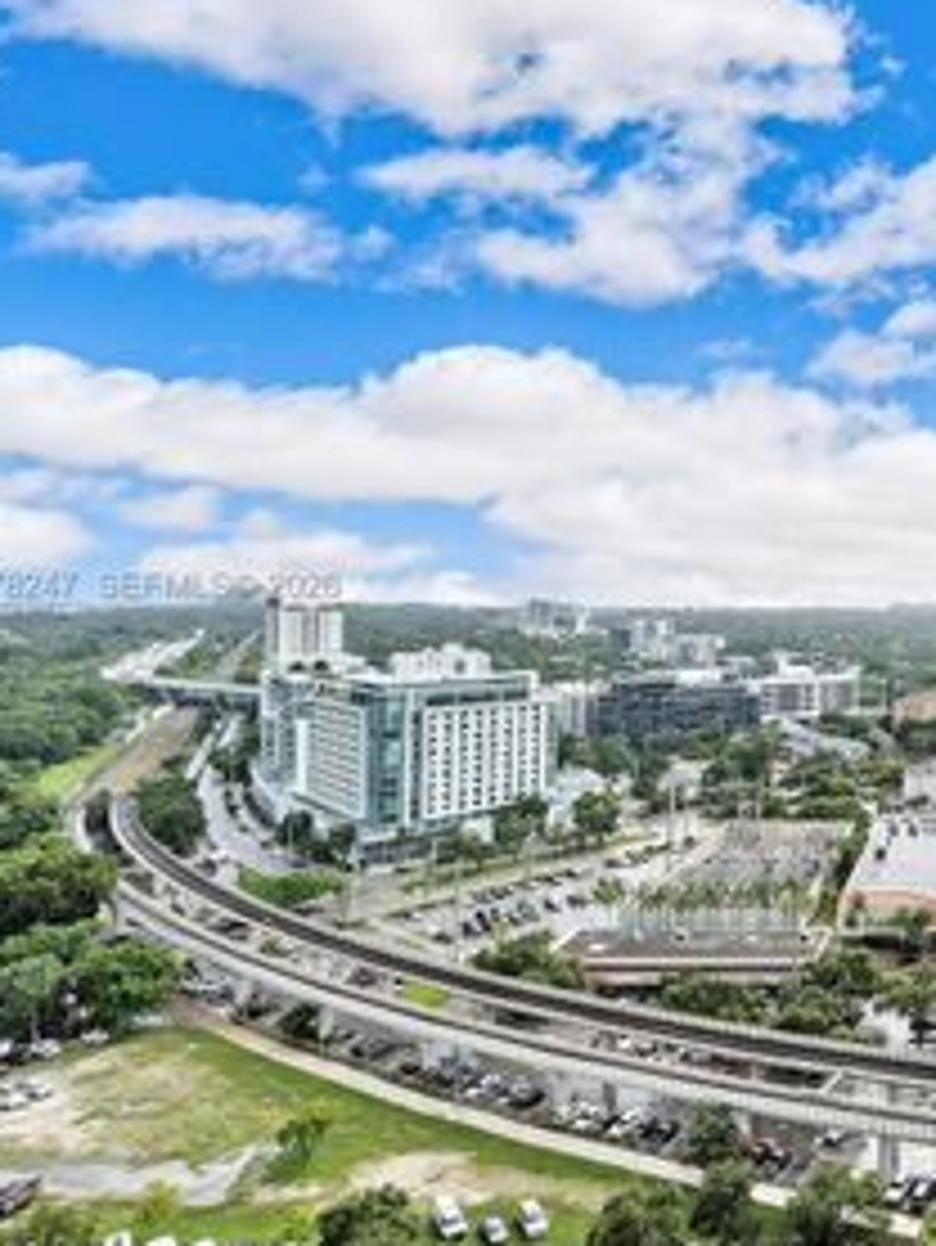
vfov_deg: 64.7
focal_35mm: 27
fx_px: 983
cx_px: 1026
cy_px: 587
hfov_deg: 41.0
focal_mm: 10.5
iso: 100
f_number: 11
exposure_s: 1/80
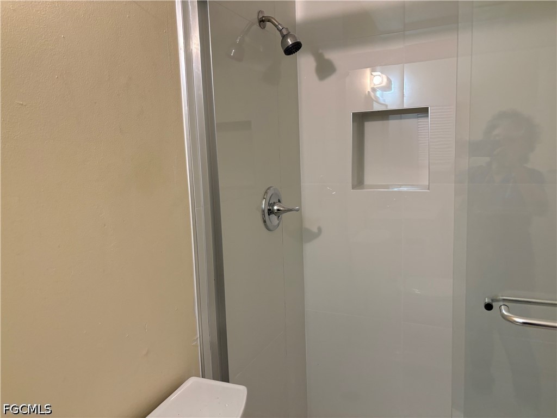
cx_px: 278
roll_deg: +2.7
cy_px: 209
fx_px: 418
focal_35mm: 26
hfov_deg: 67.3
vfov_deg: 53.1
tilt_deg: -8.7
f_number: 1.6
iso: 125
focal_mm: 5.96
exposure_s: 1/60
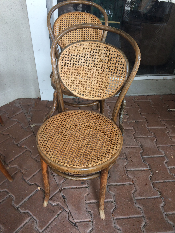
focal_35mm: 29
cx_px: 88
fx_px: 195
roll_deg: -1.1
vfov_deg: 61.7
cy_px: 116
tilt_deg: -39.4
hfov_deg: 48.2
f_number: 2.2
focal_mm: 4.15
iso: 50
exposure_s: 1/100
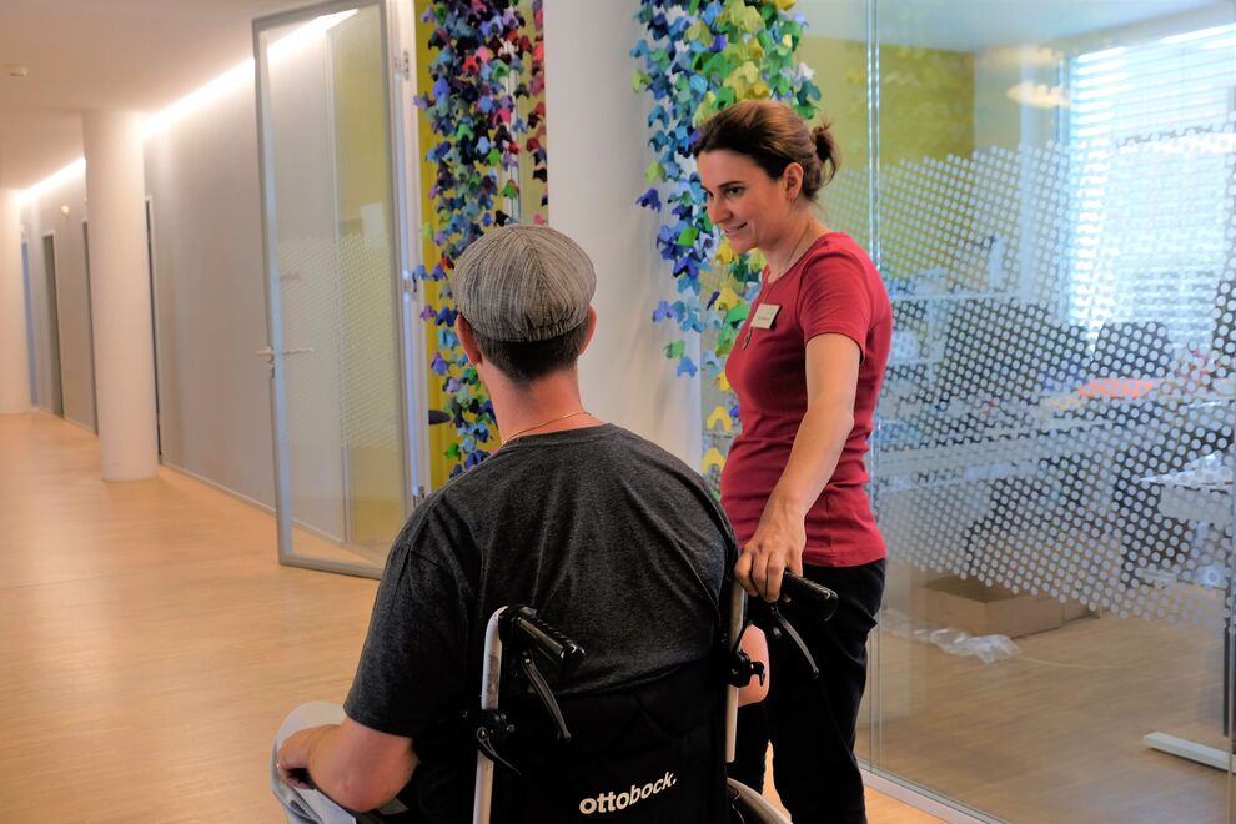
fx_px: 1305
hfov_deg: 50.7
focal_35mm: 38
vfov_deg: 35.1
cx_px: 618
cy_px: 412
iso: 200
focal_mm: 25.4
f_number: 4
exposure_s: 1/34
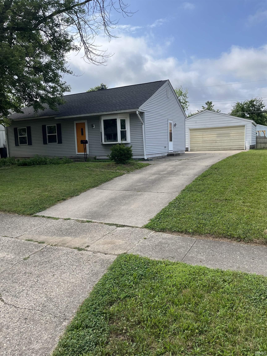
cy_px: 178
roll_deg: +4.5
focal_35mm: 26
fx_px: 267
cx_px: 134
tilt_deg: -4.9
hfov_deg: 53.1
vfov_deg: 67.3
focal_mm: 5.1
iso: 50
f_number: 1.6
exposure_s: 1/2463
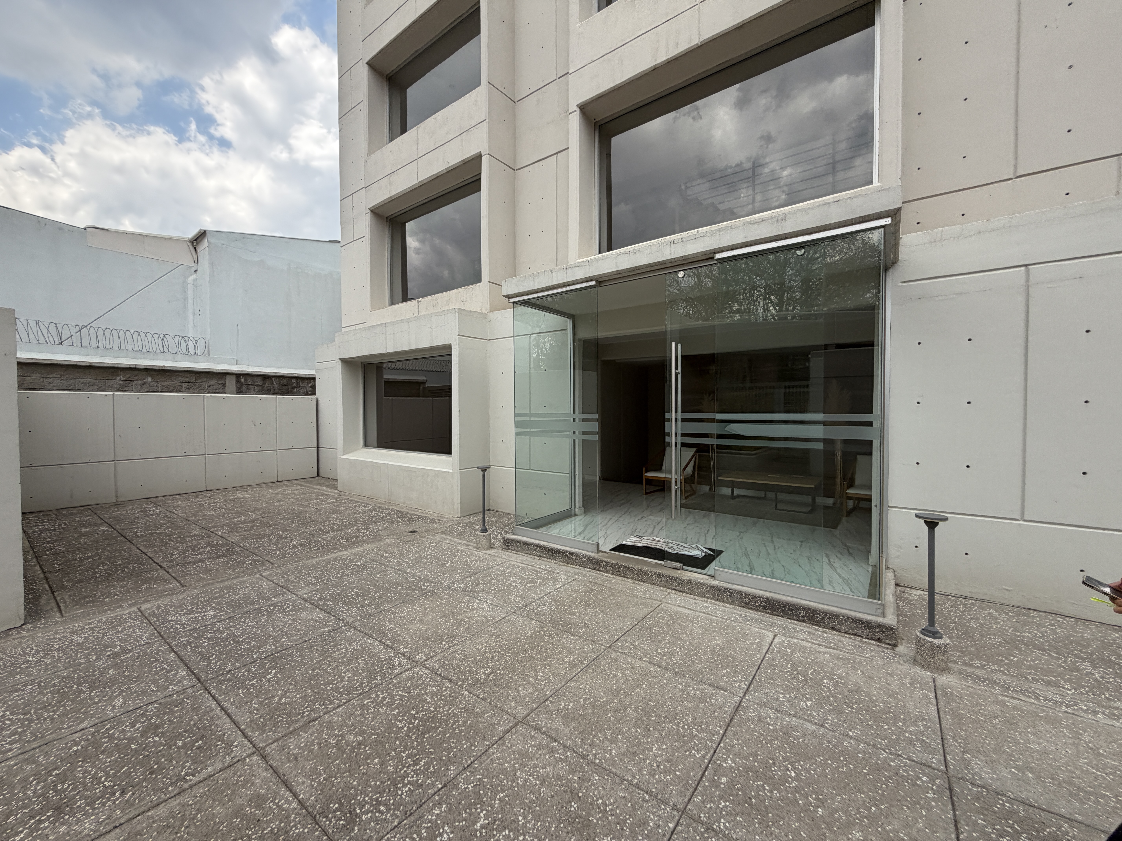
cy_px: 420
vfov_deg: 85.7
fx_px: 454
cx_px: 561
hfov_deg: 102.1
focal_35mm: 14
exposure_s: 1/540
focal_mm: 2.22
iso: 40
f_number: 2.2
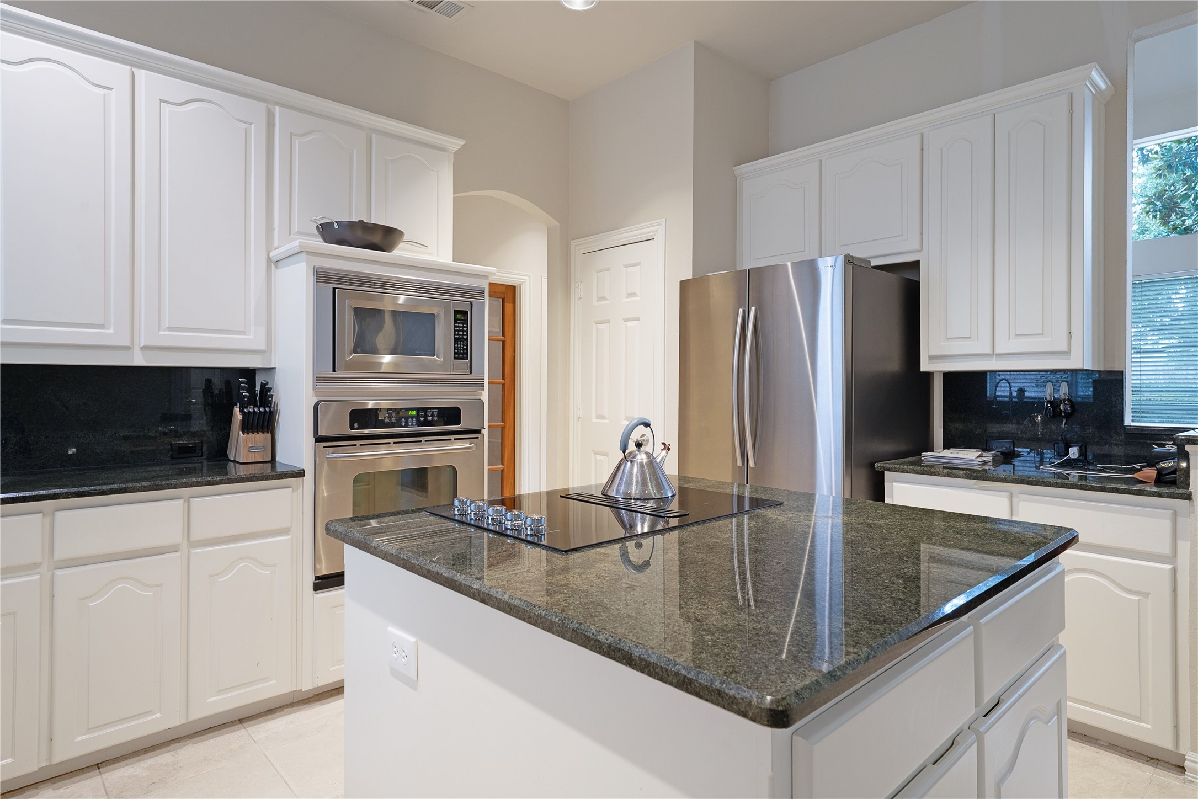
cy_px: 400
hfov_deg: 84.0
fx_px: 666
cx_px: 599
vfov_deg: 61.9
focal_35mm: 20
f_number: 9
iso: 500
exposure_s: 1/1.67
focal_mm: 20
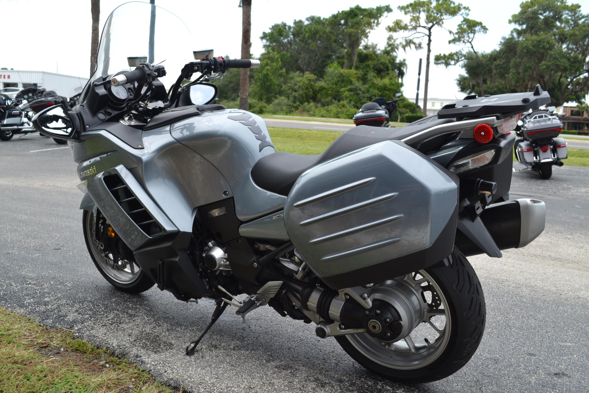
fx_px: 540
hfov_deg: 57.2
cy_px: 196
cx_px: 294
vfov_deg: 40.0
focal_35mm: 33
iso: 100
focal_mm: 22
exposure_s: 1/160
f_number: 6.3
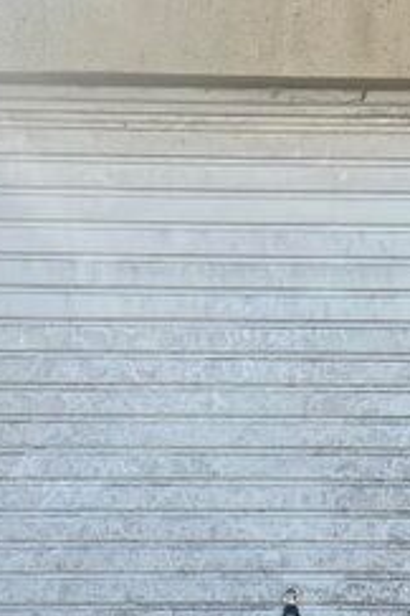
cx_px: 261
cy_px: 379
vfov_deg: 25.9
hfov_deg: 17.5
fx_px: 1332
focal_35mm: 78
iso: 50
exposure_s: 1/1972
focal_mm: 5.7
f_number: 1.5
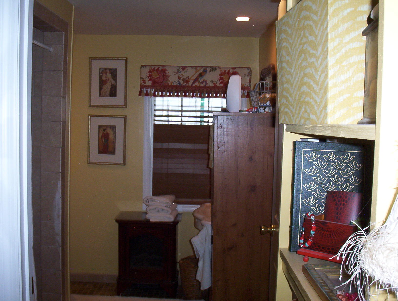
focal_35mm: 39
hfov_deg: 47.8
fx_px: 449
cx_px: 199
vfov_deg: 37.0
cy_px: 150
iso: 140
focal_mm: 6
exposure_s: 1/30
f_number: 4.5
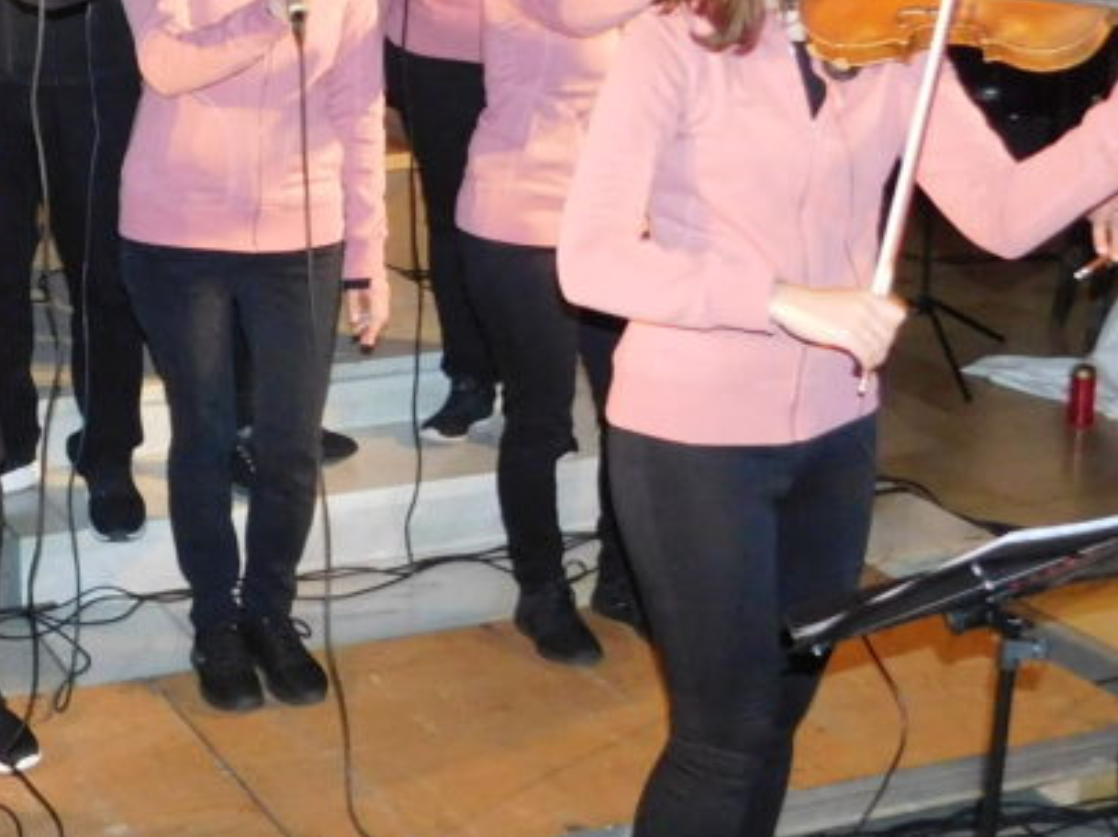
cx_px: -50
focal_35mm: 68
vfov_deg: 21.3
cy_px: 157
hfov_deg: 26.7
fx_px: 2195
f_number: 3
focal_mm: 4
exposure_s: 1/30
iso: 400
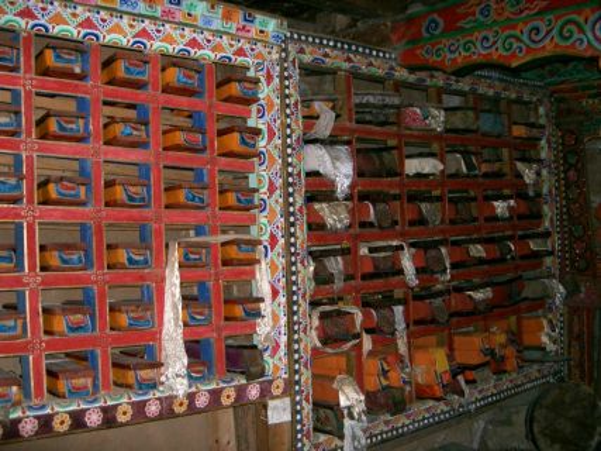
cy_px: 226
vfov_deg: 36.8
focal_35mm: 39
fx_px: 677
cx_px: 300
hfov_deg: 47.9
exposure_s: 1/50
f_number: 2.8
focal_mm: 8
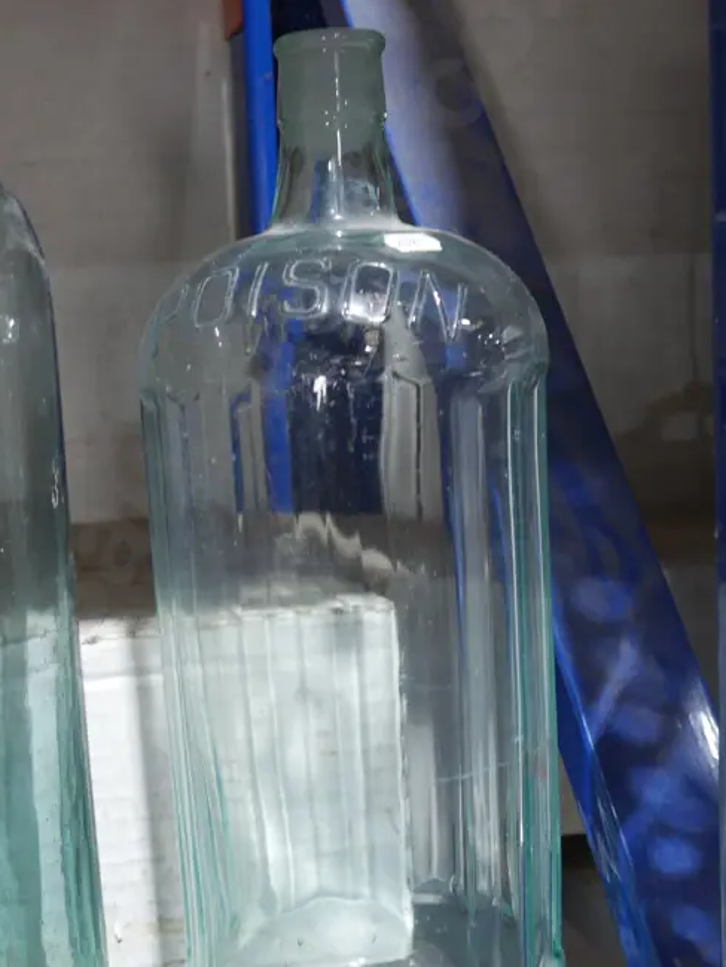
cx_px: 166
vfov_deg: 30.7
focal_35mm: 63
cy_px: 473
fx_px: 1761
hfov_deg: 23.0
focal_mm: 20
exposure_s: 1/60
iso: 800
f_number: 4.4
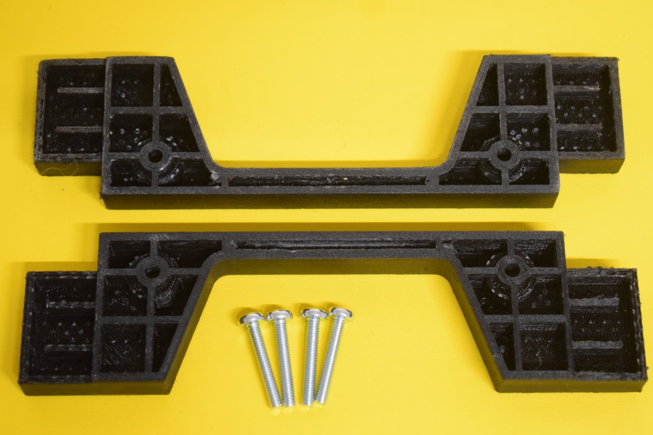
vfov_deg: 16.4
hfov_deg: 24.3
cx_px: 328
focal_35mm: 84
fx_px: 1514
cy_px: 216
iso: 3200
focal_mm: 55
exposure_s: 1/80
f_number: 5.6
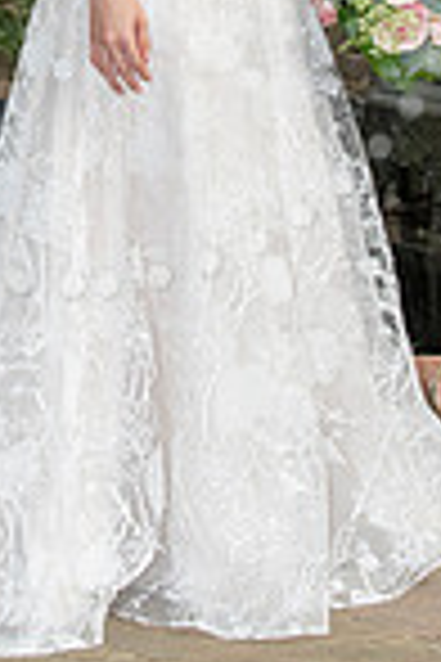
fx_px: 3950
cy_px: -131
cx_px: 72
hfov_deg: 6.4
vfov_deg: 9.4
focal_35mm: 215
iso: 1250
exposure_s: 1/250
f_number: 7.1
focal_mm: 70
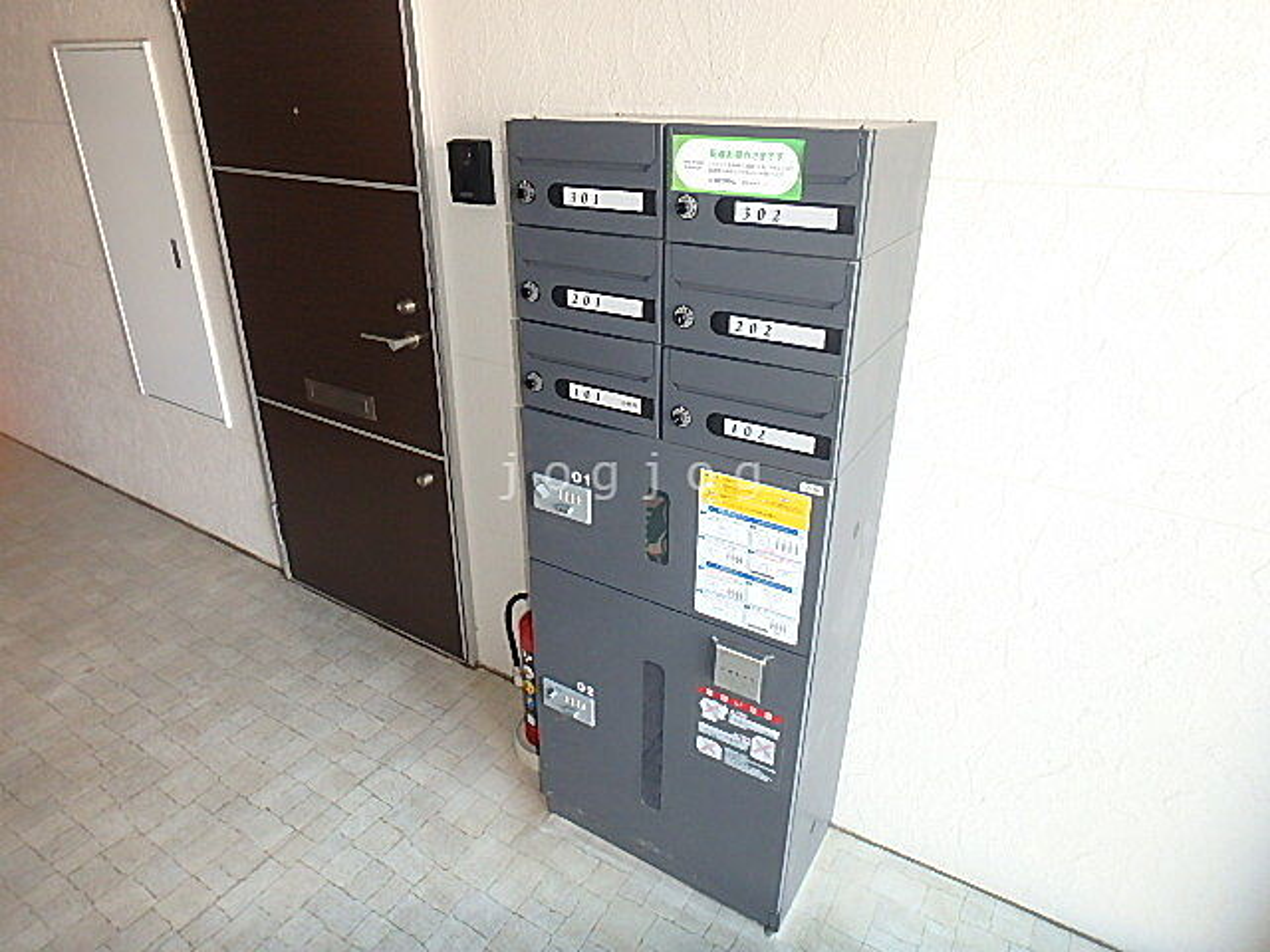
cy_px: 476
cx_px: 635
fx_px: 770
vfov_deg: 63.4
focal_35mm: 21
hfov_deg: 79.0
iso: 320
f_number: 3.5
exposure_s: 1/30
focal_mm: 3.7
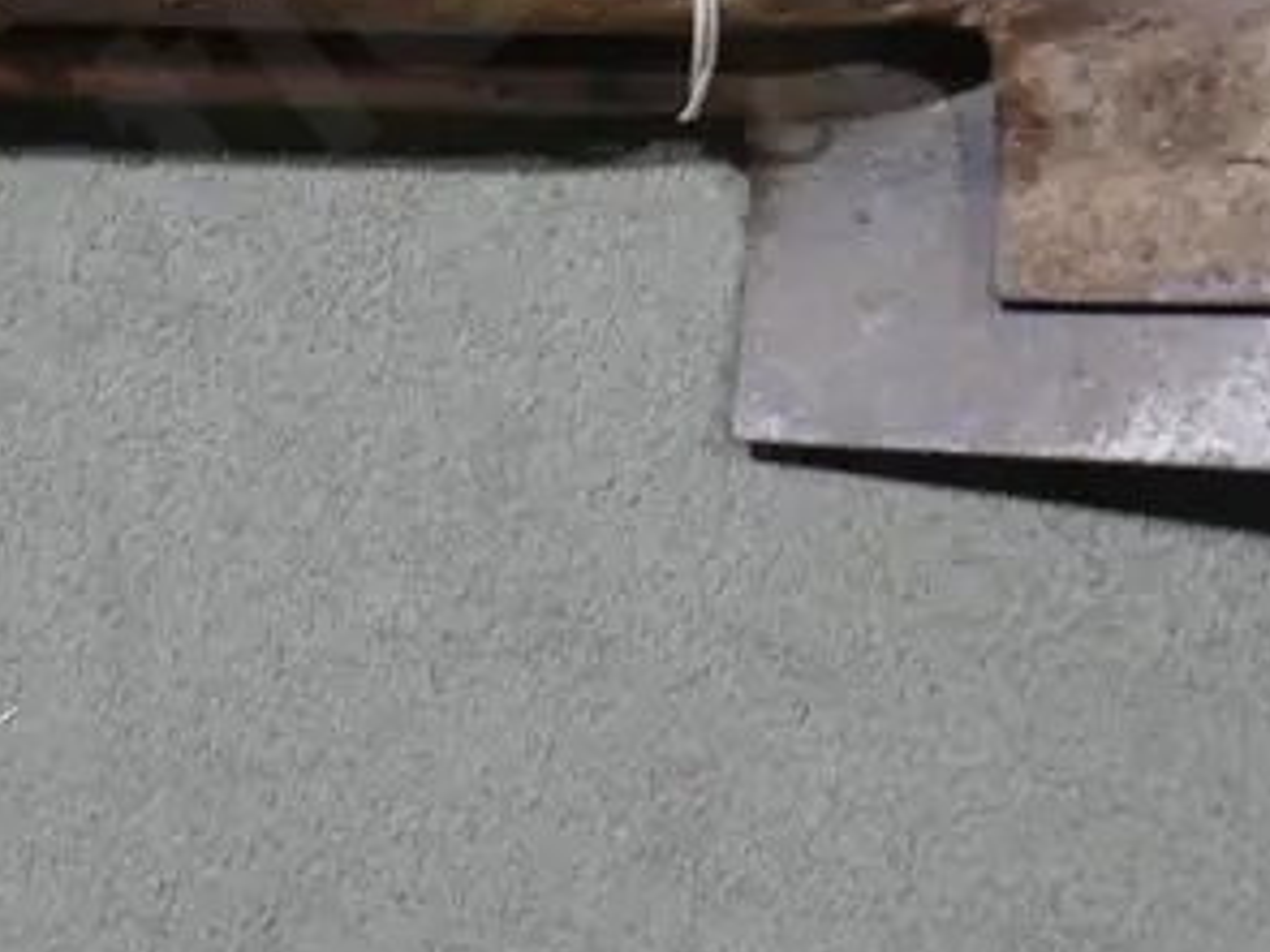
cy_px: 353
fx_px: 4584
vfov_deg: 11.8
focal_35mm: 125
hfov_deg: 15.4
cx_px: -82
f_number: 4
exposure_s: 1/60
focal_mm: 18
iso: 500
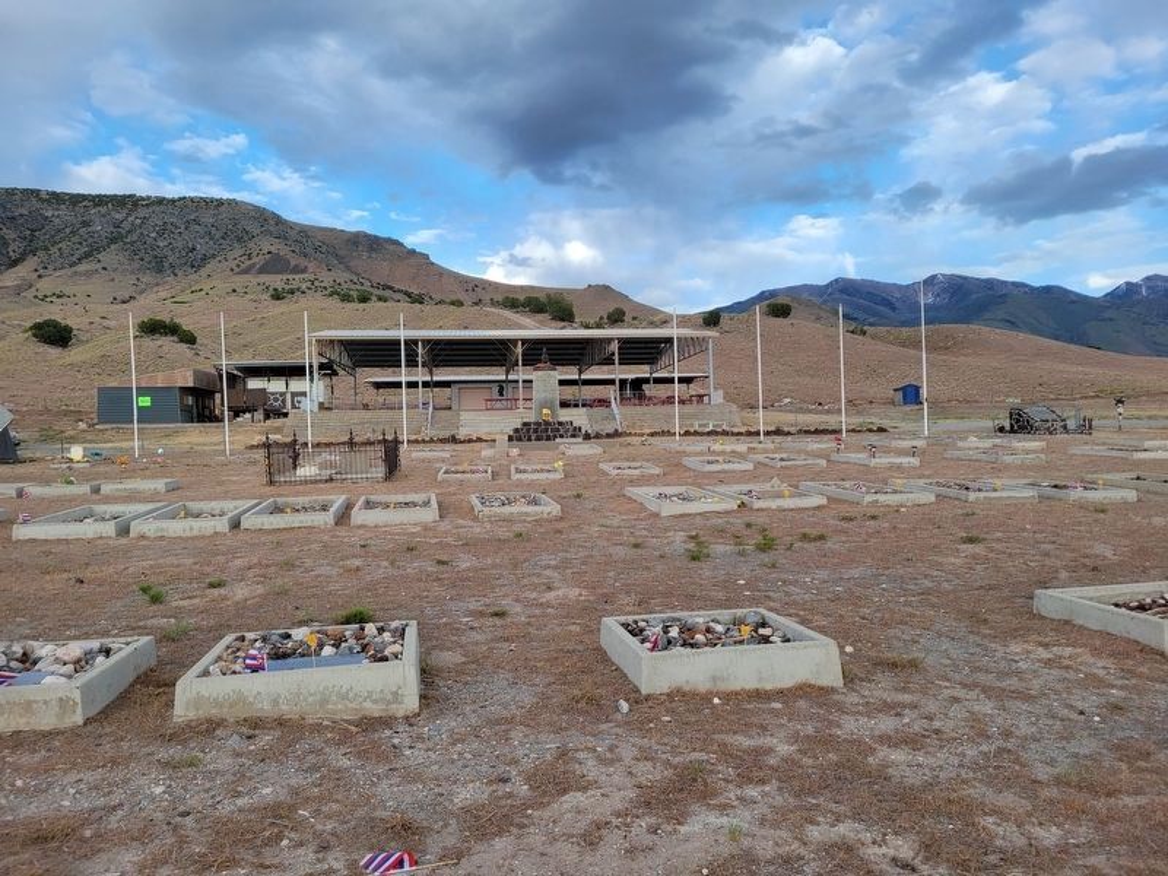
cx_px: 584
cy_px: 438
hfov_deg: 67.3
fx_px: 877
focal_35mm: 26
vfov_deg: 53.1
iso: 40
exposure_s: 1/730
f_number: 1.8
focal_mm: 5.4
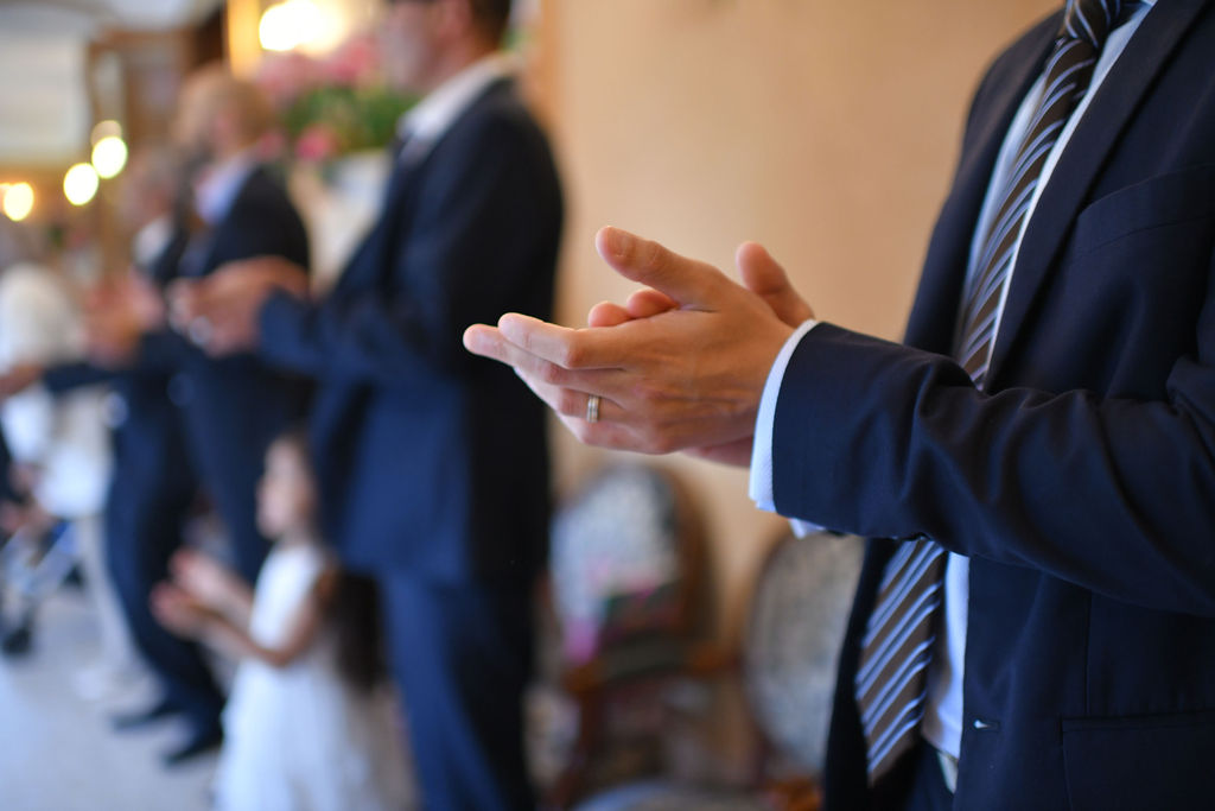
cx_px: 608
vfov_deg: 37.9
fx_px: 1181
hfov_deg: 54.4
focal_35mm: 35
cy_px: 406
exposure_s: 1/200
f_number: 1.4
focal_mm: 35
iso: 1000
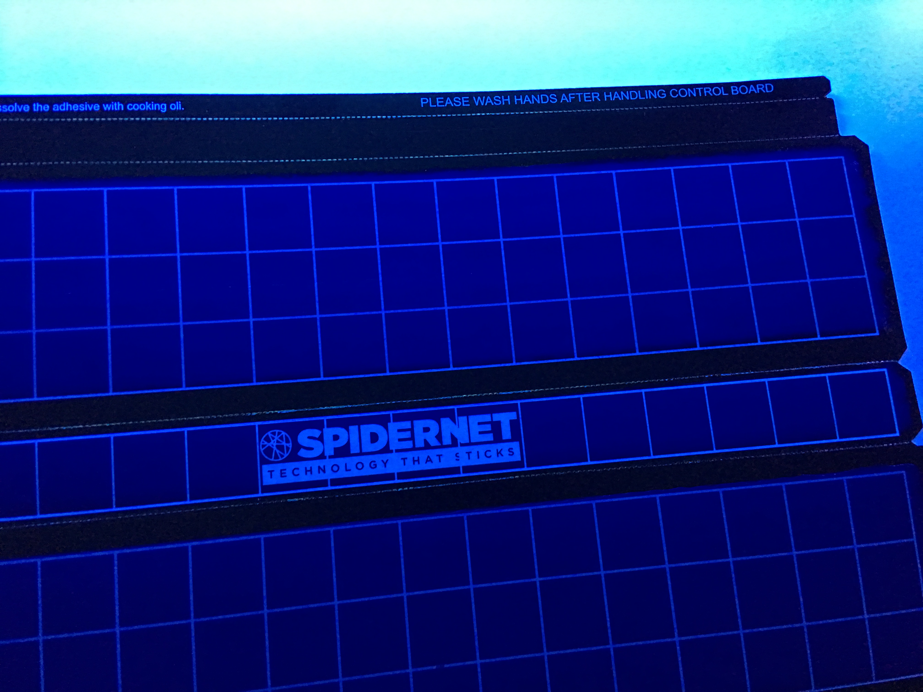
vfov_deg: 48.2
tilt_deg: -76.0
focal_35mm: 29
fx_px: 773
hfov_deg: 61.7
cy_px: 346
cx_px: 462
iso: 64
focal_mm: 4.15
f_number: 2.2
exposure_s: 1/4
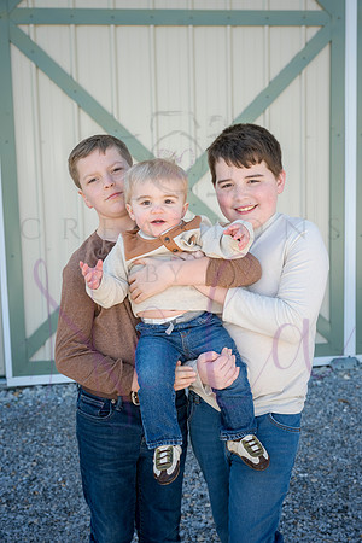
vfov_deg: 38.9
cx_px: 181
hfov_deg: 26.5
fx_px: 769
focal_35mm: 51
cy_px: 272
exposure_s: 1/640
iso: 400
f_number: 5.6
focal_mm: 51
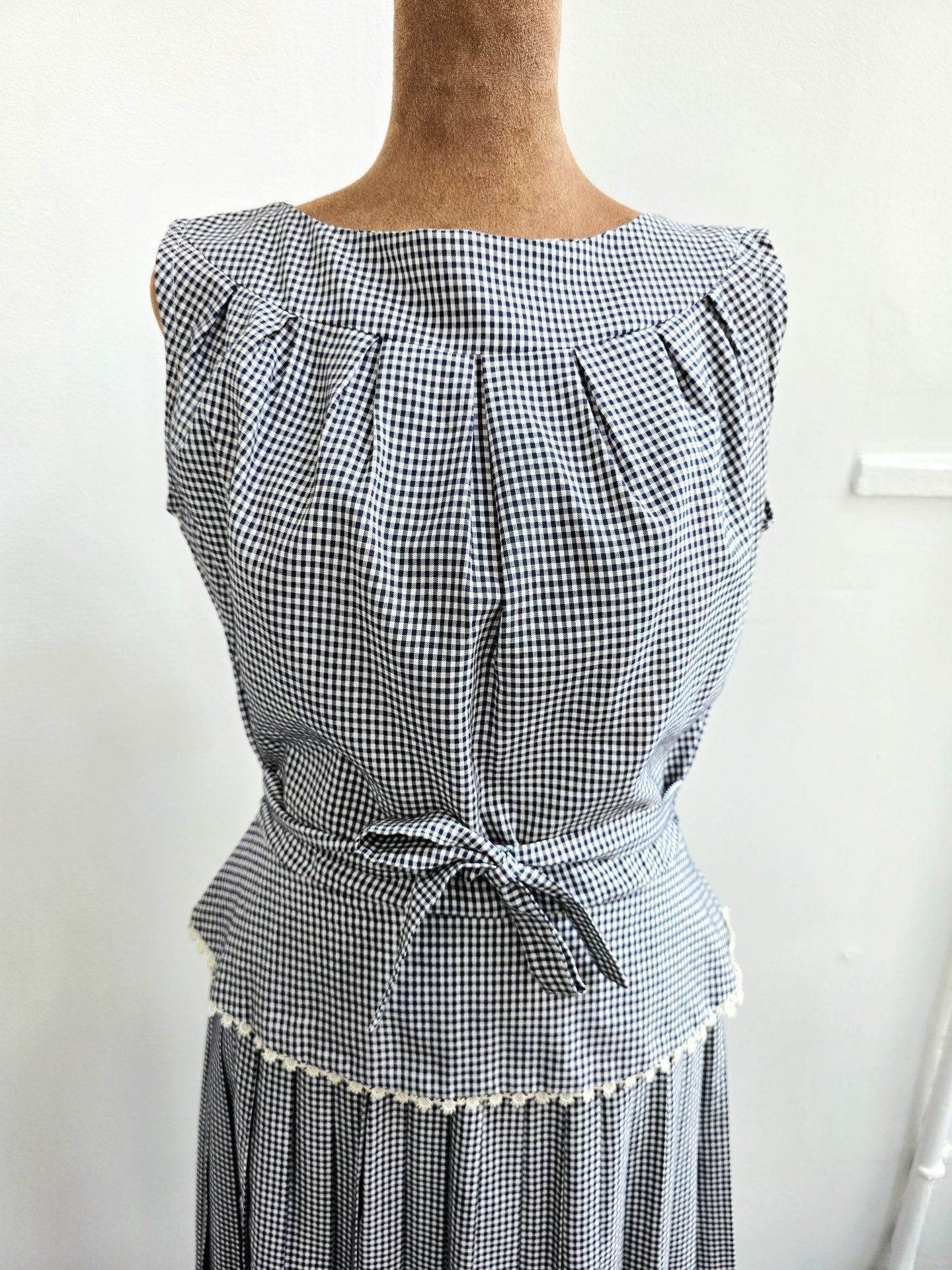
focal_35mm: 23
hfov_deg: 58.9
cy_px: 635
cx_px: 476
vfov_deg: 73.9
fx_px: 843
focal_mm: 6.3
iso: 64
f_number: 1.7
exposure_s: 1/120
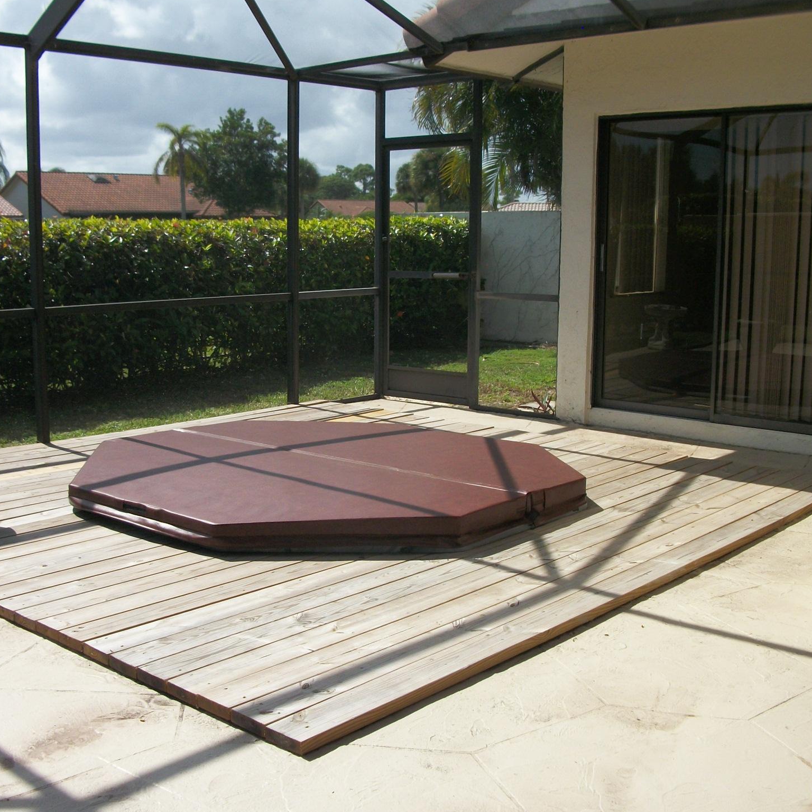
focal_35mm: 40
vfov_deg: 41.9
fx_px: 1062
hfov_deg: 41.7
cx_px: 345
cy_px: 406
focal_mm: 5.7
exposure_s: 1/160
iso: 80
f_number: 8.8
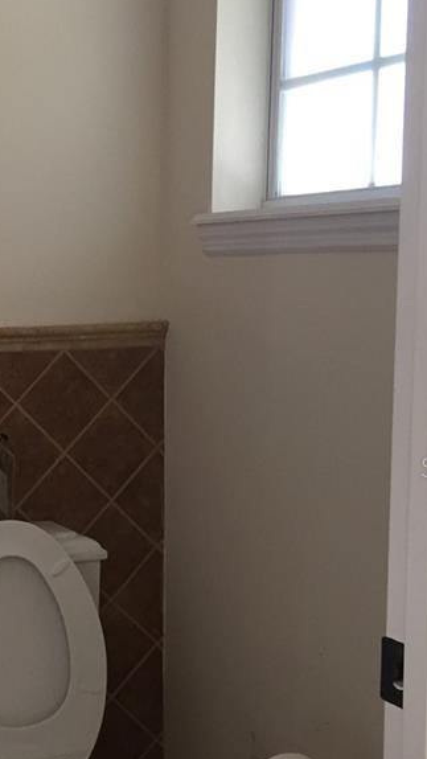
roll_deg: +0.9
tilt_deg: -7.3
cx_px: -49
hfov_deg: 17.6
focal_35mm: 66
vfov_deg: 31.8
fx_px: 1328
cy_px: 467
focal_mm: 4.15
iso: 100
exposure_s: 1/30
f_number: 2.2
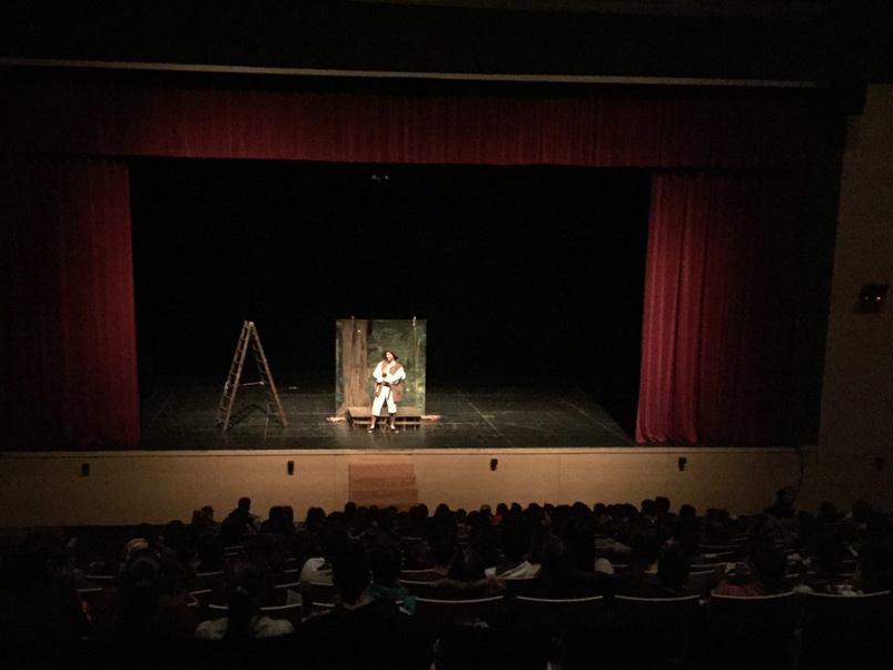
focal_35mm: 37
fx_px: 954
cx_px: 390
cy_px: 392
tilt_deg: -9.0
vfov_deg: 38.5
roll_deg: -0.6
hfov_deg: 50.0
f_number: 2.2
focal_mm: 4.15
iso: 2000
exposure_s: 1/17
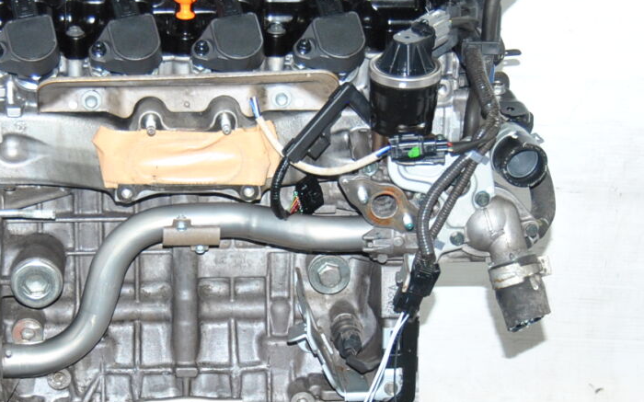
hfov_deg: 17.5
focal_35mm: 119
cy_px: 259
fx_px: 2088
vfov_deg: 11.0
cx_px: 188
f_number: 4.5
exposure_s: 1/200
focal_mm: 34
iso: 400
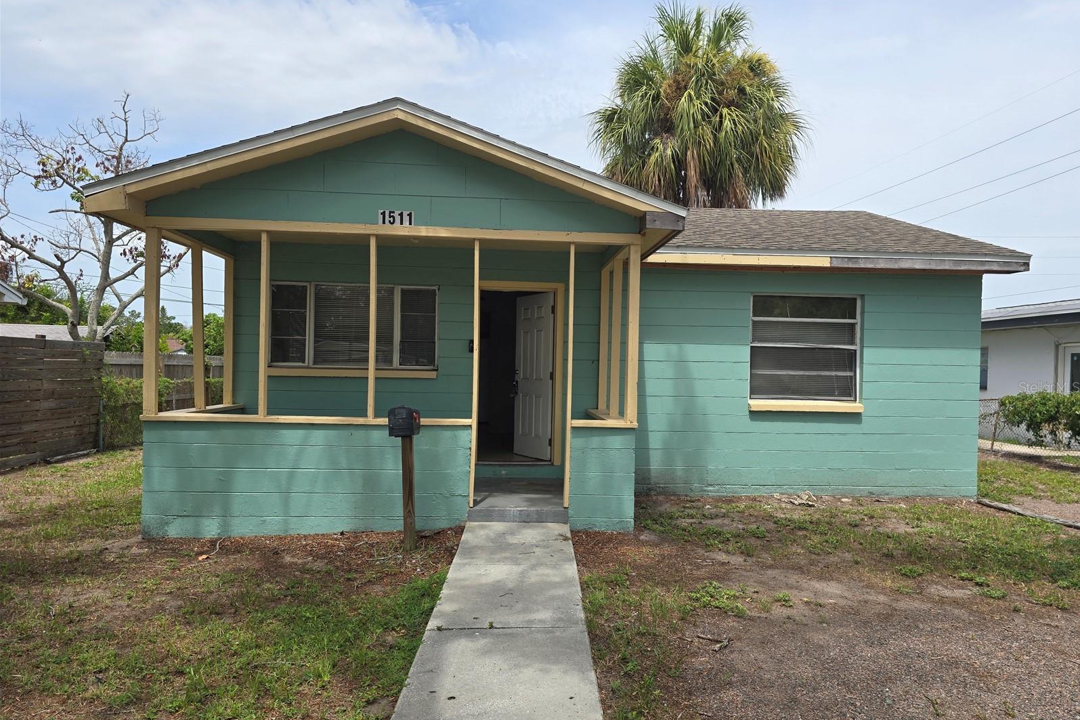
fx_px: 720
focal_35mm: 24
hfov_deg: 73.7
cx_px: 541
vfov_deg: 53.1
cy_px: 387
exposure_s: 1/593
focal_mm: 6.3
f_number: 1.7
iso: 12
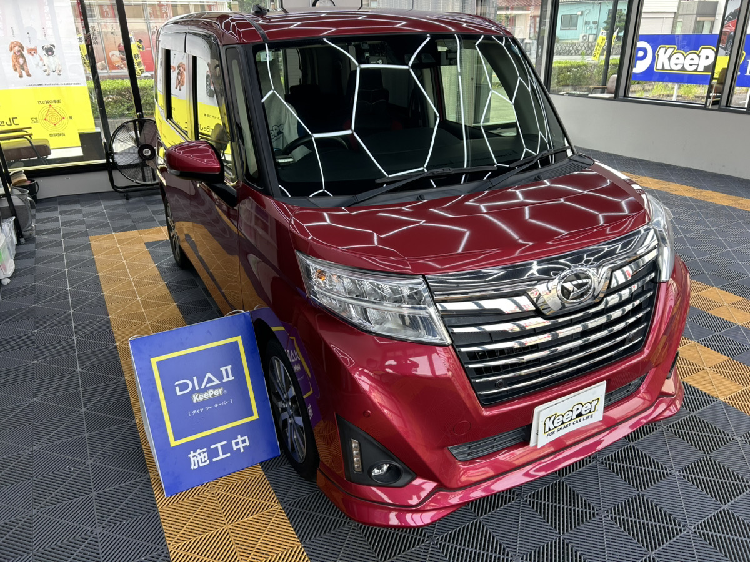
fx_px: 563
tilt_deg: -23.1
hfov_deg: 67.3
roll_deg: +0.8
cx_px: 375
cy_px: 281
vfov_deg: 53.1
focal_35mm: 26
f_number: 1.5
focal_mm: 5.7
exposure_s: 1/165
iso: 40
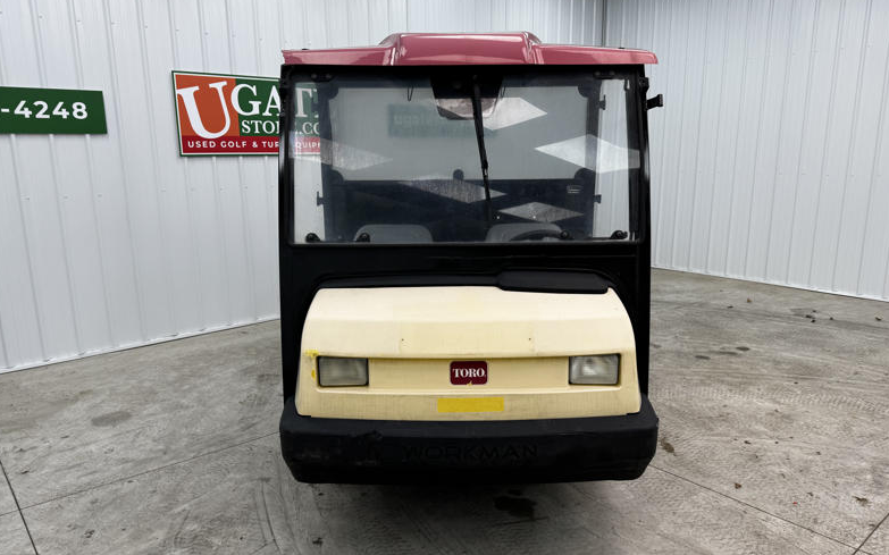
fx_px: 630
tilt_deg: -13.2
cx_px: 447
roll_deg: +0.1
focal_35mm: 26
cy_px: 288
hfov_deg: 70.4
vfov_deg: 47.6
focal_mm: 6.76
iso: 50
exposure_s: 1/120
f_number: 1.78
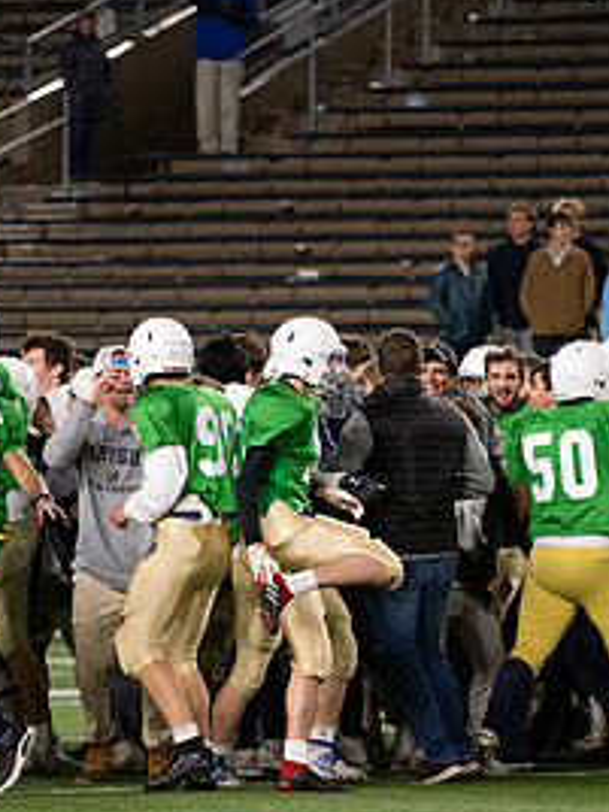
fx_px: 9782
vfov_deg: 4.8
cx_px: 300
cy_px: 450
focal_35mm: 417
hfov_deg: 3.6
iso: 4000
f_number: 4
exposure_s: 1/500
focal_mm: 200
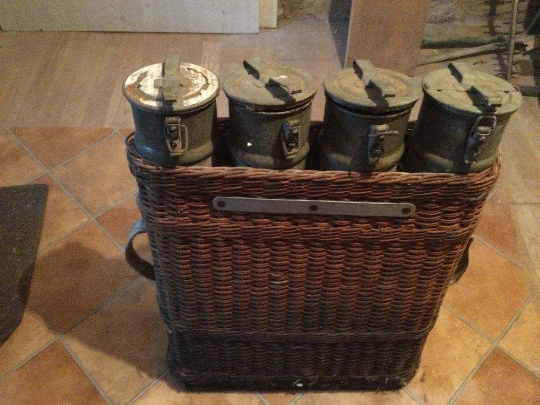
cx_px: 270
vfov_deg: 45.4
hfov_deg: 58.4
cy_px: 202
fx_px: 484
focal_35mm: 31
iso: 800
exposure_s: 1/17
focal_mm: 3.3
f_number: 2.4
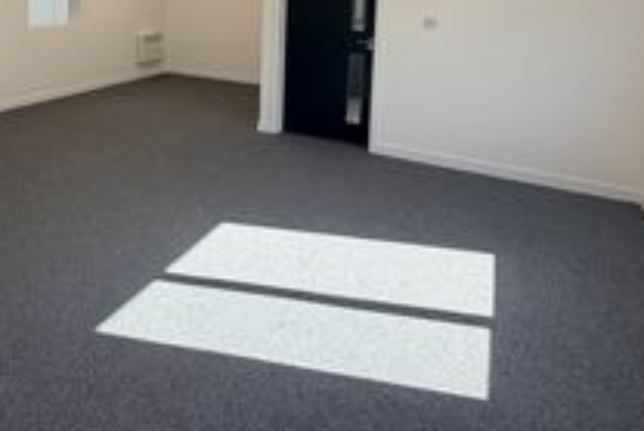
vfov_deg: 41.8
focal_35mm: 28
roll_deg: -0.6
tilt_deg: -3.8
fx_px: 501
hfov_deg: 62.1
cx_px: 170
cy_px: 25
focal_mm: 2.22
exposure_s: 1/187
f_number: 2.2
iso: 50
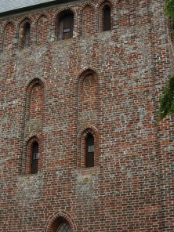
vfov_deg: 28.1
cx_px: 106
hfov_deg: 21.3
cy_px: 143
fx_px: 462
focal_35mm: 69
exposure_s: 1/228
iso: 50
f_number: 4.8
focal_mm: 7.5
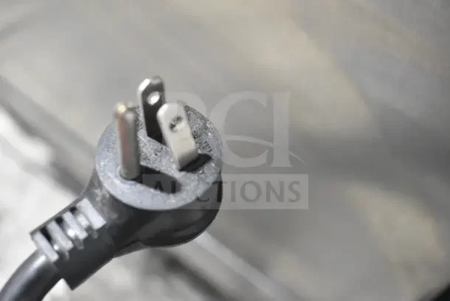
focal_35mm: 39
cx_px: 225
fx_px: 488
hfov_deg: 49.5
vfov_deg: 34.2
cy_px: 150
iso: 6400
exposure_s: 1/200
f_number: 4.5
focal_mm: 26
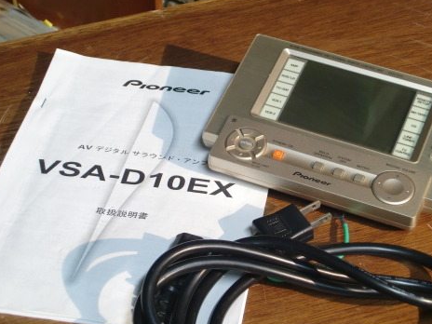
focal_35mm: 91
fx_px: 1136
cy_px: 182
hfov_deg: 21.5
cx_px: 230
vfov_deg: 16.2
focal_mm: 11.7
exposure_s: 1/10
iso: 200
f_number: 4.1
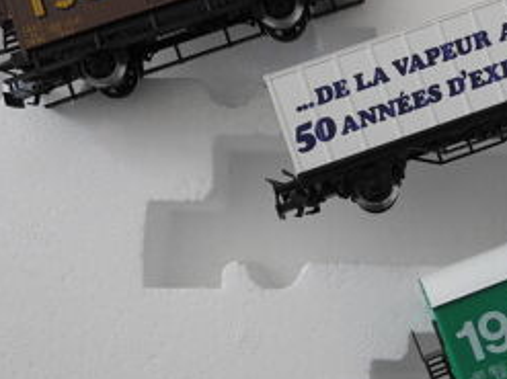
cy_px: 150
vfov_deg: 21.6
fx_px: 995
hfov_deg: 28.0
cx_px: 406
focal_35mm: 68
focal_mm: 6.3
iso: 400
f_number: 3.8
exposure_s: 1/30
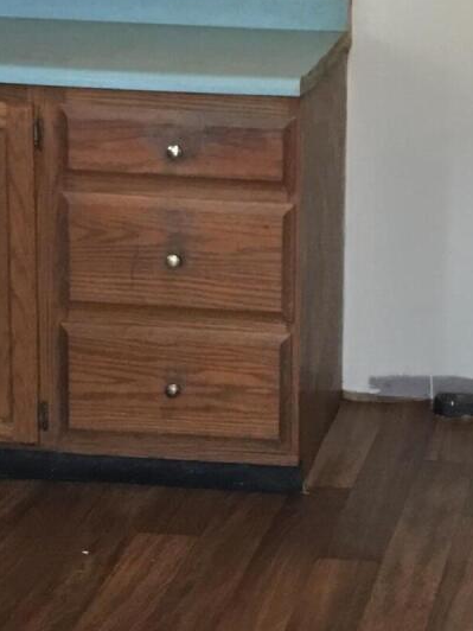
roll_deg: -0.4
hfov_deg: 13.3
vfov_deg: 17.9
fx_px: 1986
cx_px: 506
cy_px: 147
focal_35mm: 109
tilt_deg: -12.0
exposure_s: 1/10
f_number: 2.2
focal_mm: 4.15
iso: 100
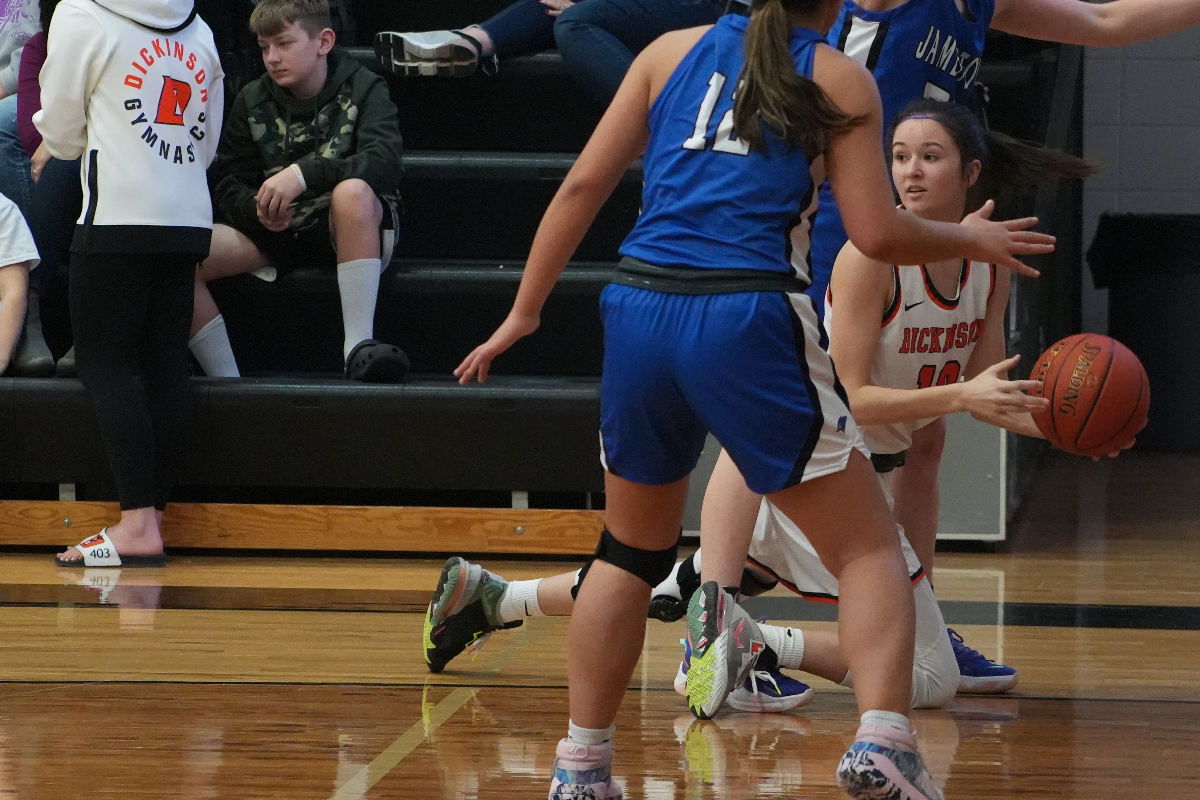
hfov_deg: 11.1
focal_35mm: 185
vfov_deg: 7.4
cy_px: 292
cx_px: 657
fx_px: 6166
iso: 10000
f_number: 5.6
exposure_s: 1/500
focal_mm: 125
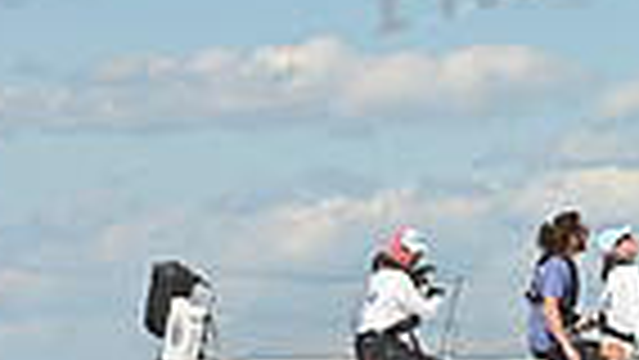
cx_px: 1238
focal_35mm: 352
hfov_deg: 6.0
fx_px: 5966
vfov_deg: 3.5
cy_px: 88
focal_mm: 82
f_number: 10
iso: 250
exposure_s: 1/1000
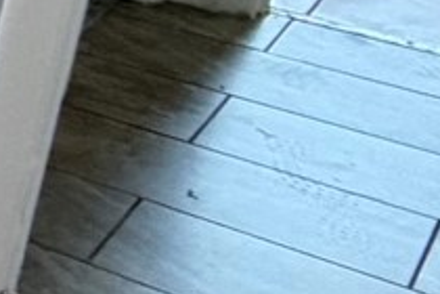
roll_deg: +1.1
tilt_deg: -14.4
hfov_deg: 9.5
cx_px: -1117
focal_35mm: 111
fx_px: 1357
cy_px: -218
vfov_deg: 11.5
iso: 320
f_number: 2.2
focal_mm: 2.22
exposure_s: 1/99
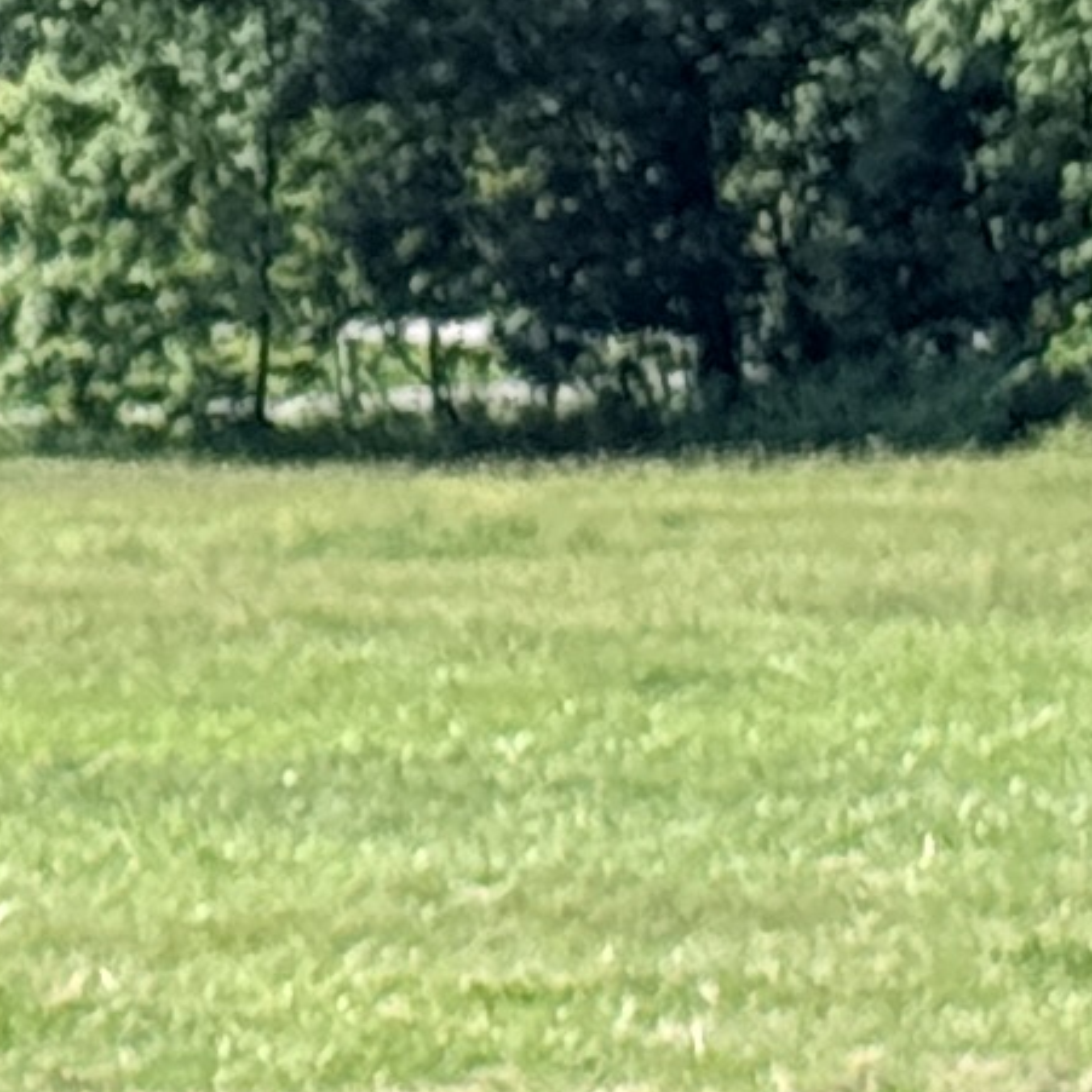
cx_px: -3581
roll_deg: +1.8
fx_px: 13527
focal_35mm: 379
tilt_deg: -8.8
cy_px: 2659
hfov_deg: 4.2
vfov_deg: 4.5
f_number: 1.78
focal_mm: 6.76
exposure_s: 1/4587
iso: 100
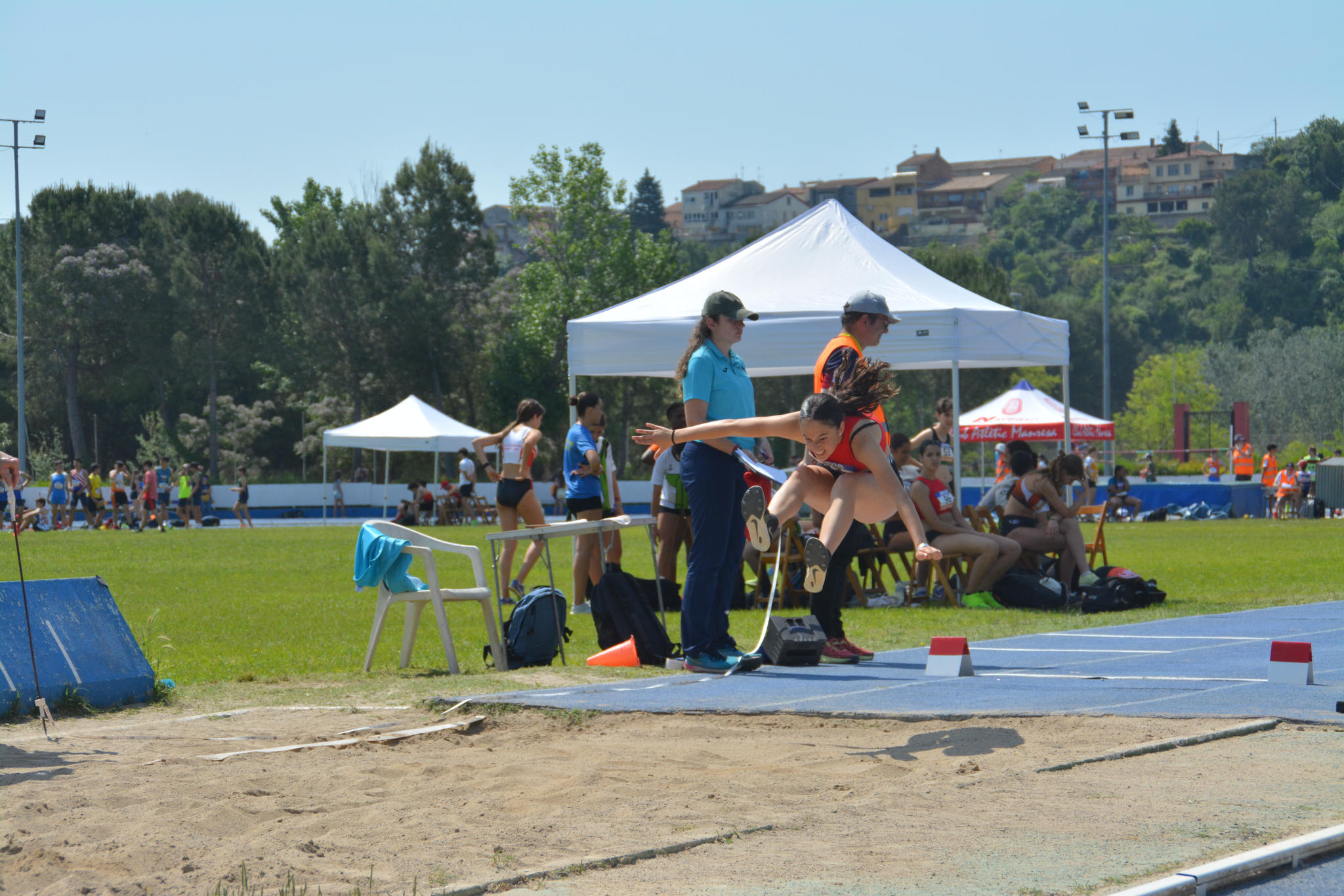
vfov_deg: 10.6
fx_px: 4815
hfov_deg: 15.9
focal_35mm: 129
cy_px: 448
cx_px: 672
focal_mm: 86
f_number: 7.1
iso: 400
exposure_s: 1/2000
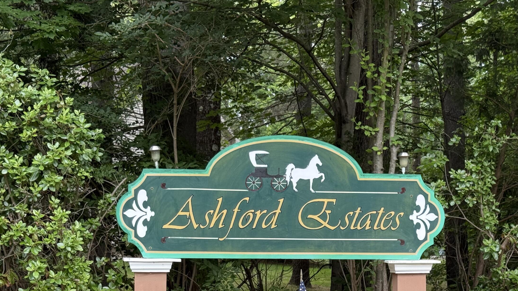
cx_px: 298
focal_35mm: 72
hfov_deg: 29.3
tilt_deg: +0.5
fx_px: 989
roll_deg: +0.7
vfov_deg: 16.6
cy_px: 249
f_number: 1.78
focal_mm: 6.76
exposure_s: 1/326
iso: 64
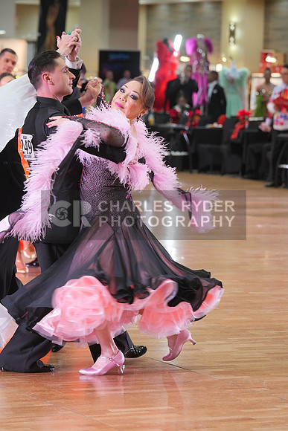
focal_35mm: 167
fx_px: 2003
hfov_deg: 8.2
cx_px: 144
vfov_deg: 12.3
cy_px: 216
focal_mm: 167
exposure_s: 1/200
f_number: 5.6
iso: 3200
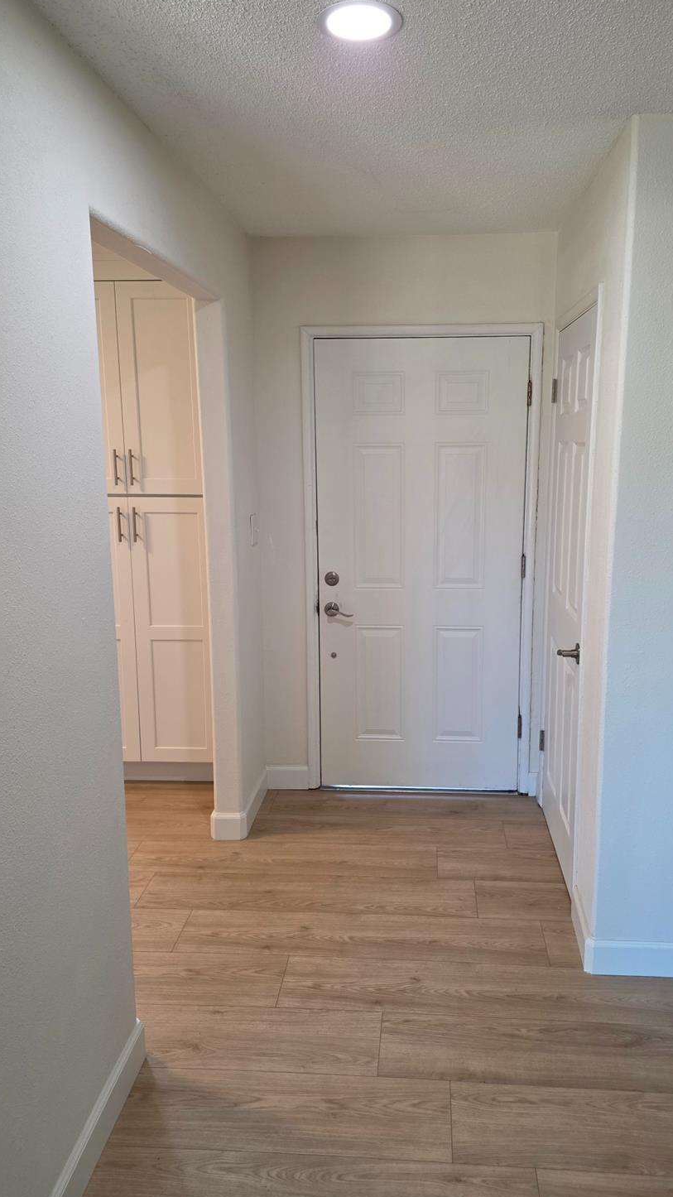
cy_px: 584
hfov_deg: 44.3
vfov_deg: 71.9
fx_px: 825
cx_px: 381
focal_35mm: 26
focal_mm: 6.25
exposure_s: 1/120
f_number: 1.7
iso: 200
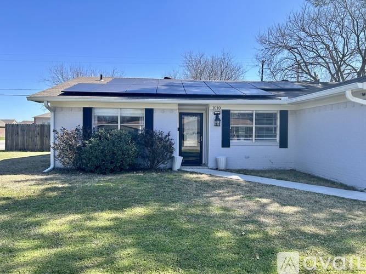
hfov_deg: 67.3
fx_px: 275
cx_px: 183
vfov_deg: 53.0
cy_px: 137
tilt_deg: -1.7
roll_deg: -0.5
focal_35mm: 26
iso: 50
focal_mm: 5.7
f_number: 1.5
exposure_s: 1/2008
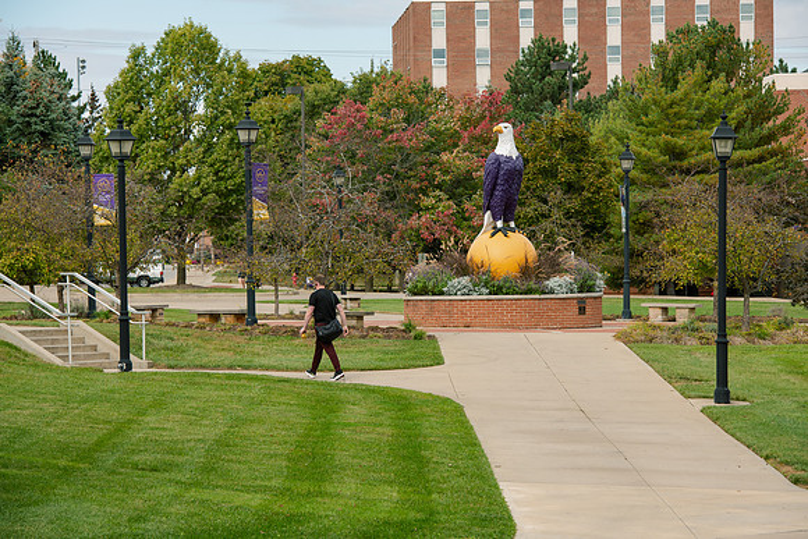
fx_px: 3255
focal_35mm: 145
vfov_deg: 9.5
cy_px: 270
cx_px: 404
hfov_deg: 14.2
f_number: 8
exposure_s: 1/320
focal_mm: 145
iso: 250
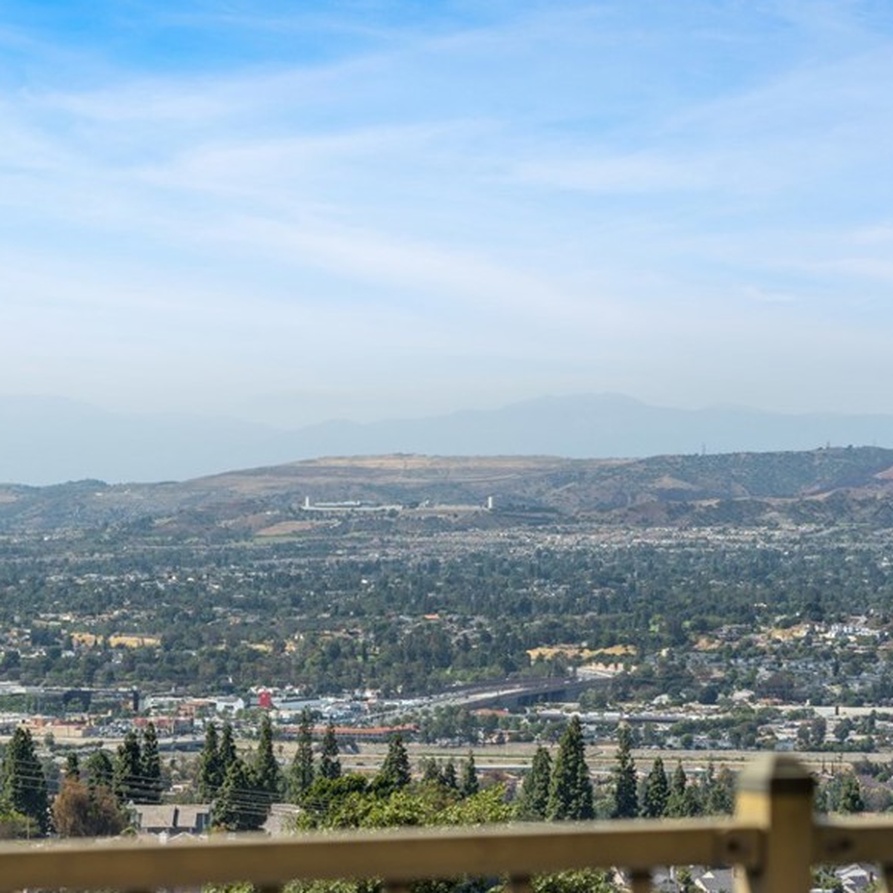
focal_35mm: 136
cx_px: 327
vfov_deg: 12.8
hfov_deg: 12.8
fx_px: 3969
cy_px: 487
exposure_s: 1/500
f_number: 8
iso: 100
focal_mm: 91
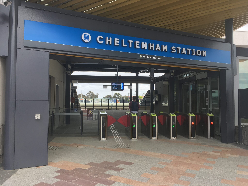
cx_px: 124
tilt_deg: +1.6
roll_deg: -0.9
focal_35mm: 29
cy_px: 93
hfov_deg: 61.7
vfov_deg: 48.2
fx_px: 208
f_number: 2.2
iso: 25
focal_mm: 4.15
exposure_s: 1/194
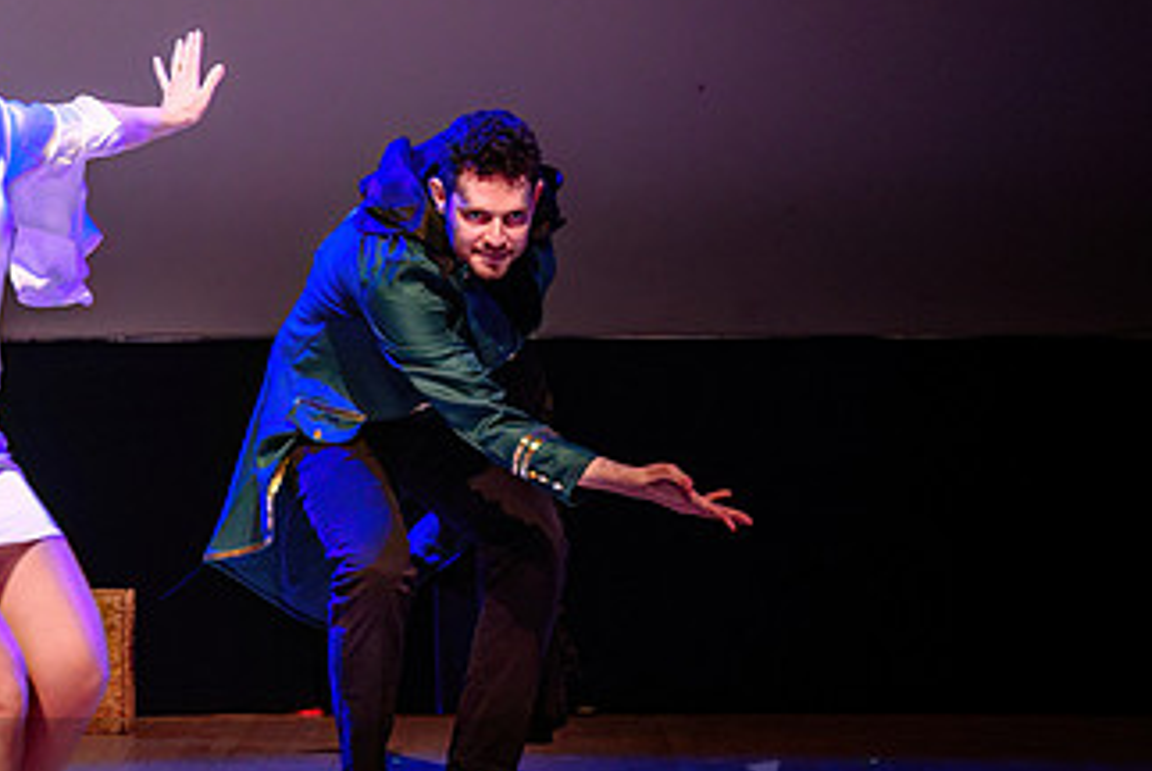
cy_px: 341
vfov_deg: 8.9
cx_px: 211
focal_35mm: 154
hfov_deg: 13.3
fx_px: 4932
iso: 1600
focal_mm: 70
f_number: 2.8
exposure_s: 1/160
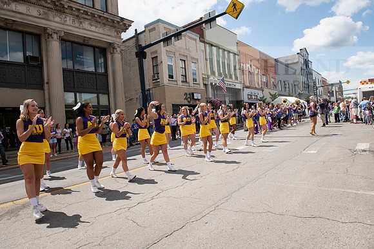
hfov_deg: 73.7
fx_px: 249
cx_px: 187
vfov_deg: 53.2
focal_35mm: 24
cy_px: 124
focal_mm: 24
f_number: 7.1
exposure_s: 1/500
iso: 200
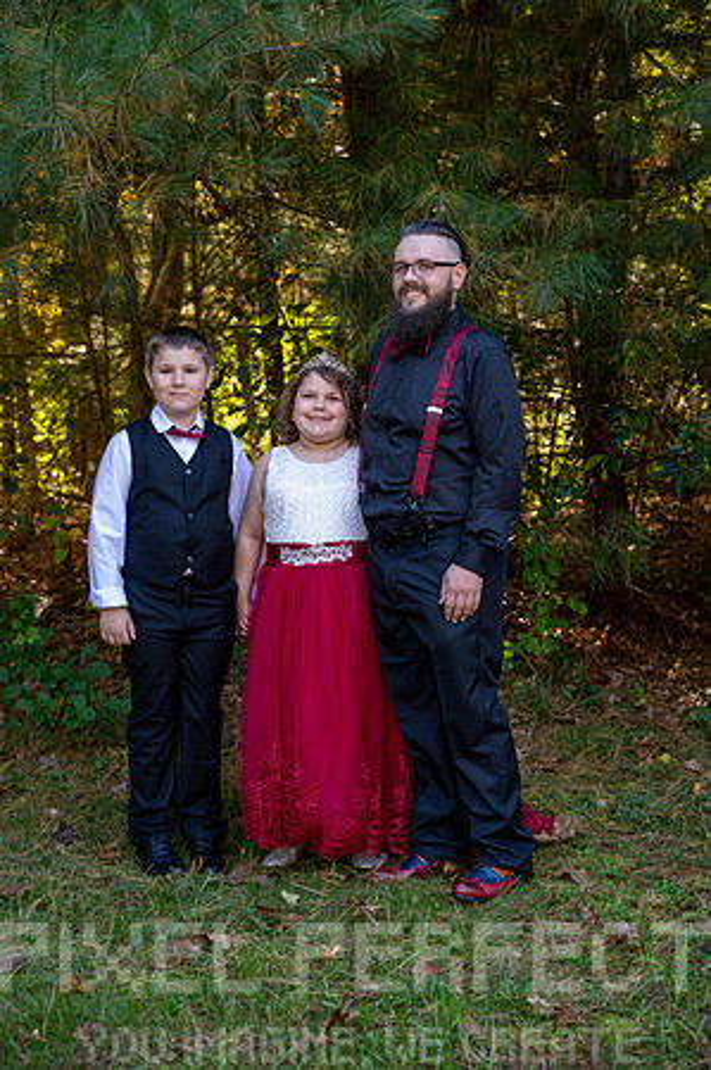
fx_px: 1841
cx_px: 356
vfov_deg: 32.4
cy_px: 535
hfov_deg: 21.9
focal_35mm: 62
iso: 800
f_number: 4.5
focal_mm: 62
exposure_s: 1/200
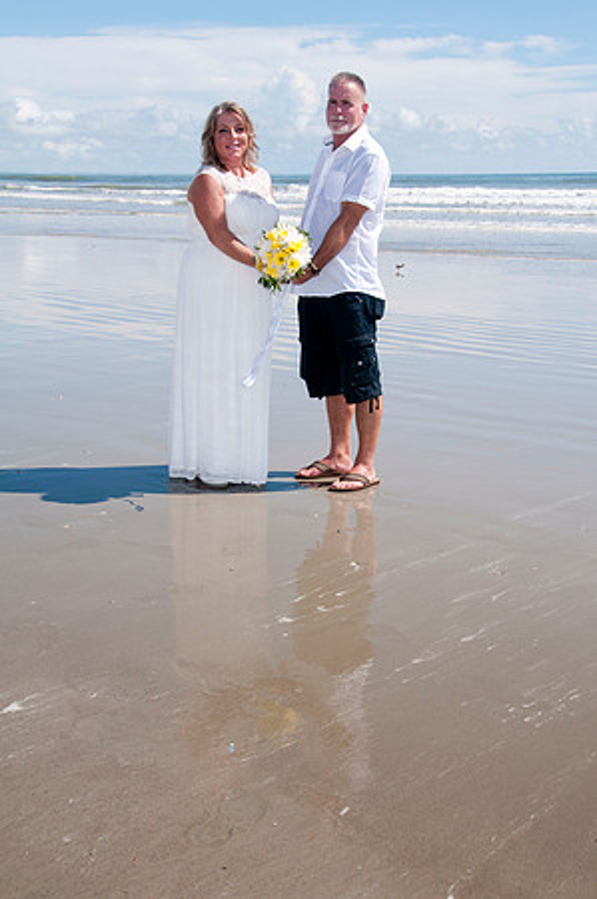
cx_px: 298
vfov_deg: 41.2
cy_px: 450
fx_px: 1197
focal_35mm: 48
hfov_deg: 28.0
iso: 100
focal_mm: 32
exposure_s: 1/250
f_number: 13
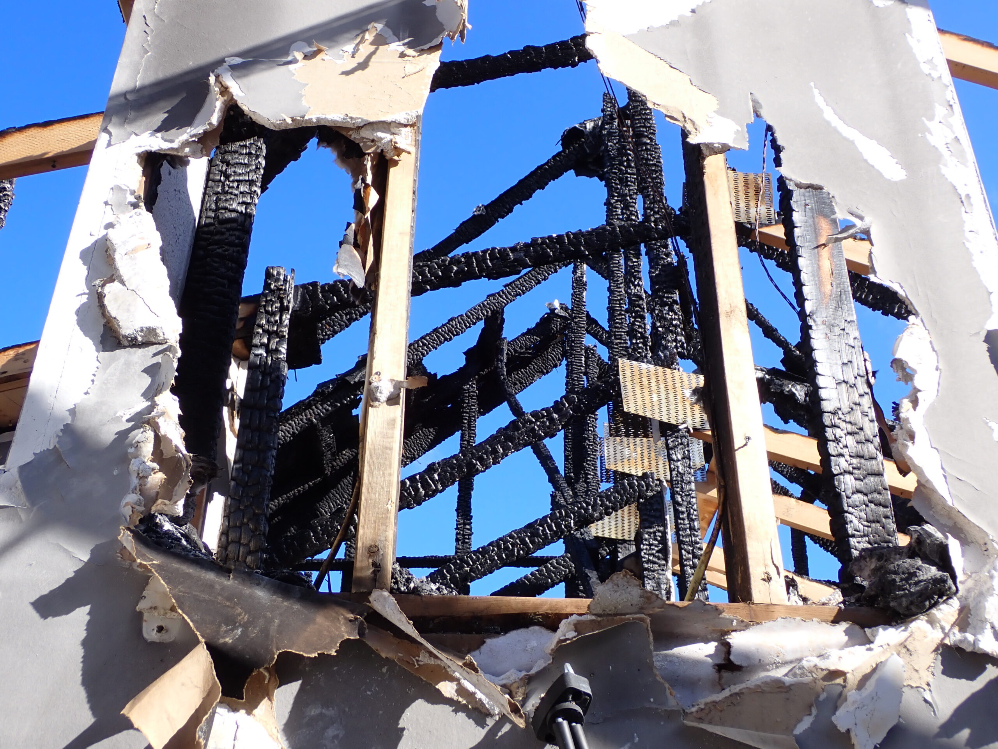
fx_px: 1096
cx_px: 499
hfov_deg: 49.0
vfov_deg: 37.7
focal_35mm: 38
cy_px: 374
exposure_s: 1/400
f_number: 3.5
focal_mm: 6.83
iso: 100
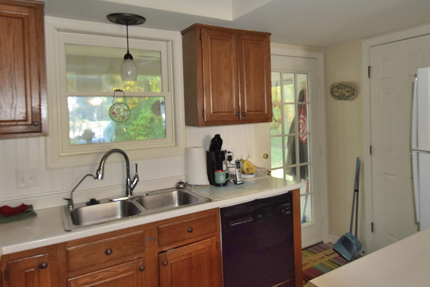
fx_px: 299
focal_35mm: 25
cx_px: 263
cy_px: 106
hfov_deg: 70.6
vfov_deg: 50.7
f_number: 3.5
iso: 1000
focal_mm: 10
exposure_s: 1/60
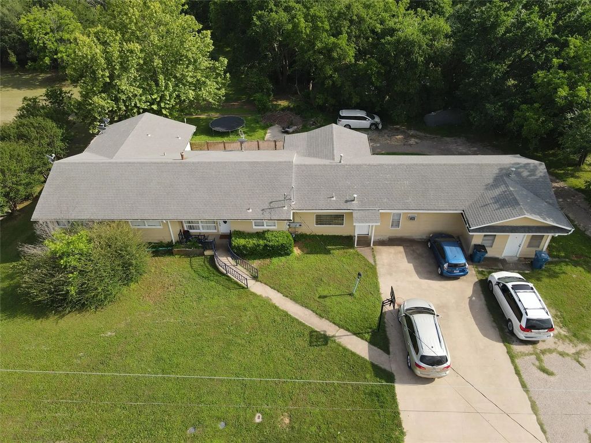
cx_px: 296
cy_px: 222
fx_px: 410
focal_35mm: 24
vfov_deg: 56.8
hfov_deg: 71.6
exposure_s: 1/350
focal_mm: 4.5
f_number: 2.8
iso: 100
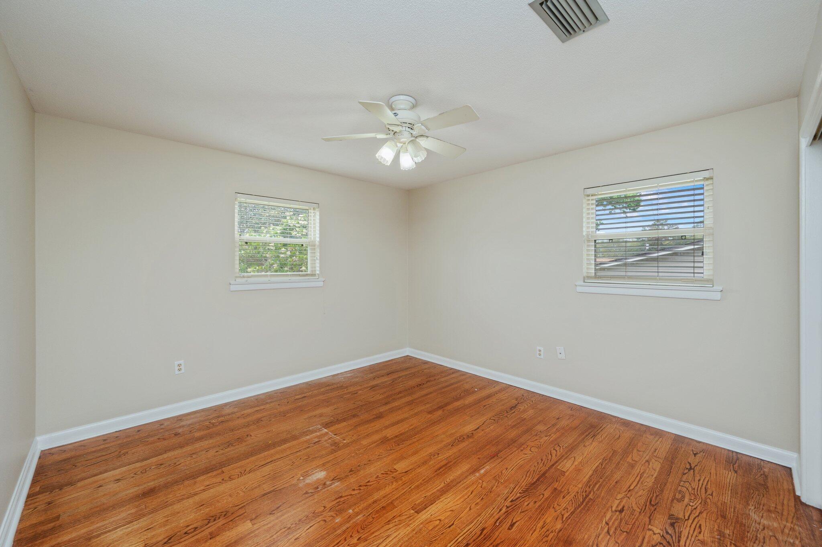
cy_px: 274
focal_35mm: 14
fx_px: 319
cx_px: 411
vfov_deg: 81.1
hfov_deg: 104.3
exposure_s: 1/30
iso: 320
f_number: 9
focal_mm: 14
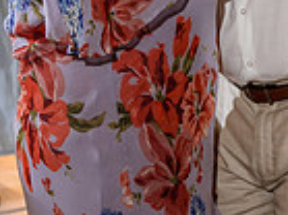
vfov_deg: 11.0
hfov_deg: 15.0
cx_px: 159
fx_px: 1097
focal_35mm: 132
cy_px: -58
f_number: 2.8
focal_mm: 28
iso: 400
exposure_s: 1/200
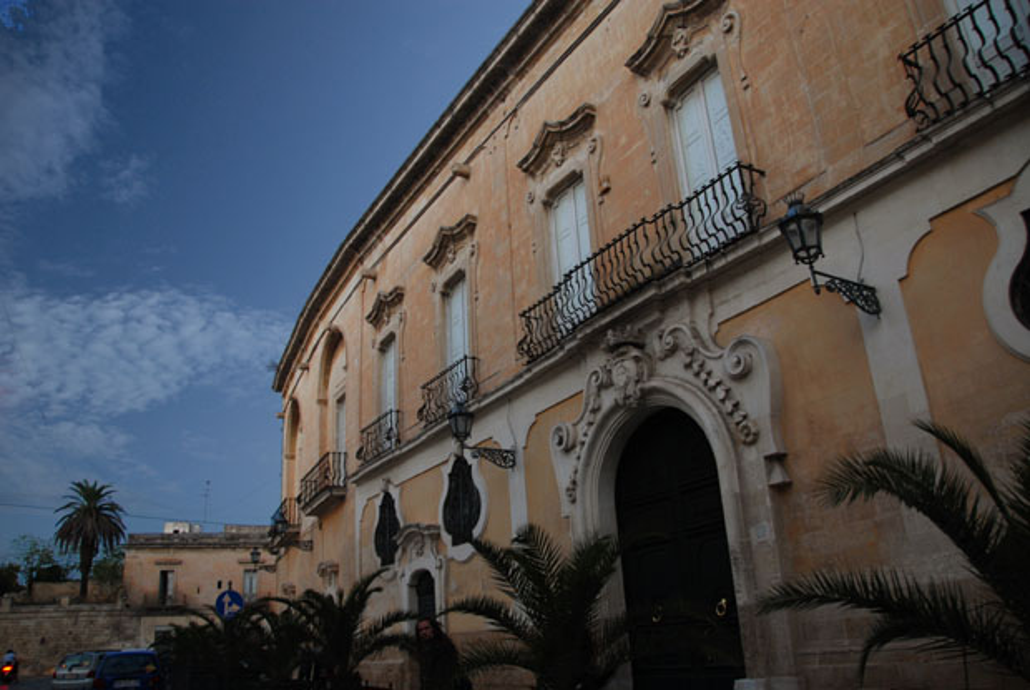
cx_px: 515
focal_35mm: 27
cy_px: 345
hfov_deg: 67.3
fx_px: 773
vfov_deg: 48.0
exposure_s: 1/10
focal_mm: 18
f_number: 3.5
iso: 200
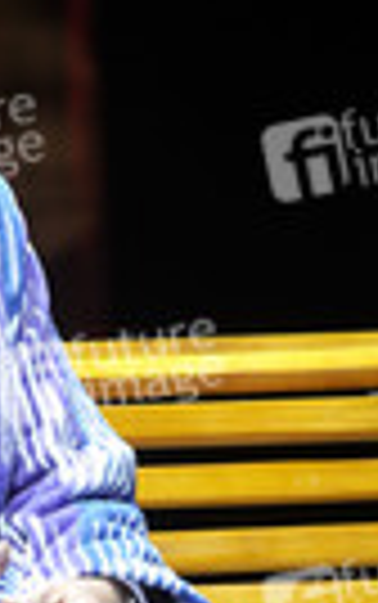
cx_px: 439
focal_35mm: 1147
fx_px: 18865
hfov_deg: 1.1
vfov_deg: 1.8
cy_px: 261
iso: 1600
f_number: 6.3
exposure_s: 1/200
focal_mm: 335
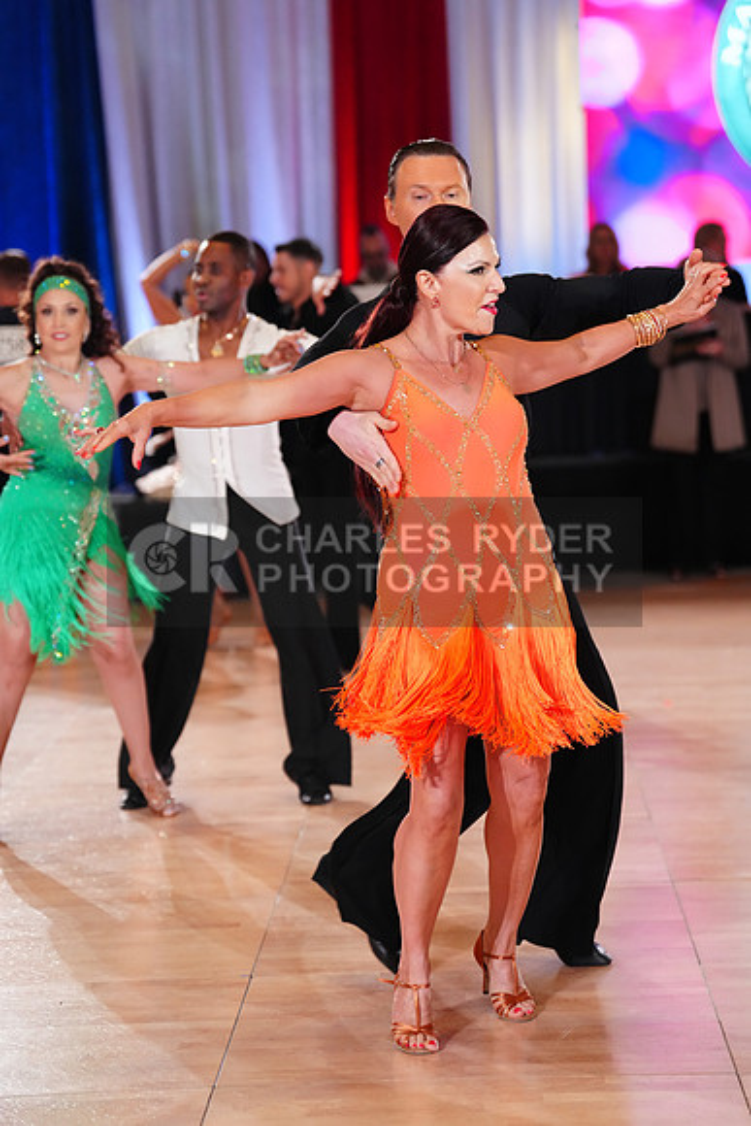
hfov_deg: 13.7
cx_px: 376
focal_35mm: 100
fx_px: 3127
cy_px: 563
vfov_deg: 20.4
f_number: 3.2
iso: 3200
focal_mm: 100
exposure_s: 1/640
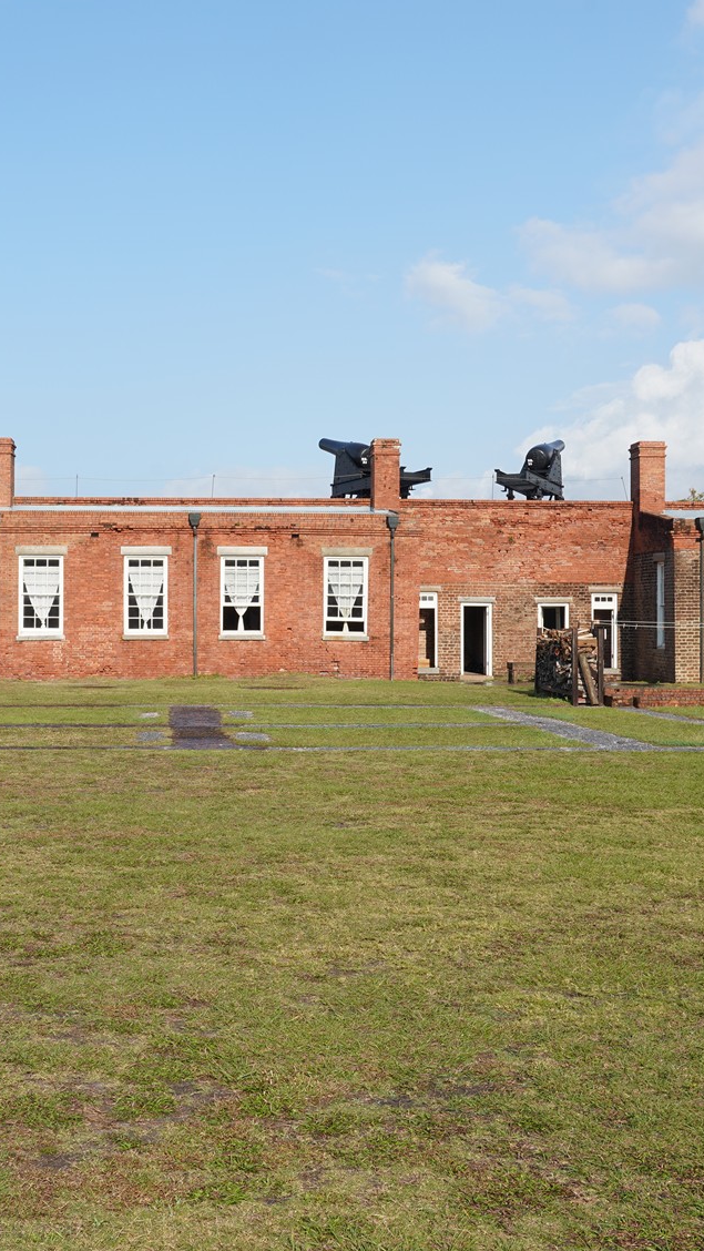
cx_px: 280
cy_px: 589
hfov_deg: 23.0
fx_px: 1725
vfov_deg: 39.8
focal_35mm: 52
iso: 100
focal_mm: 28
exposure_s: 1/100
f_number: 14
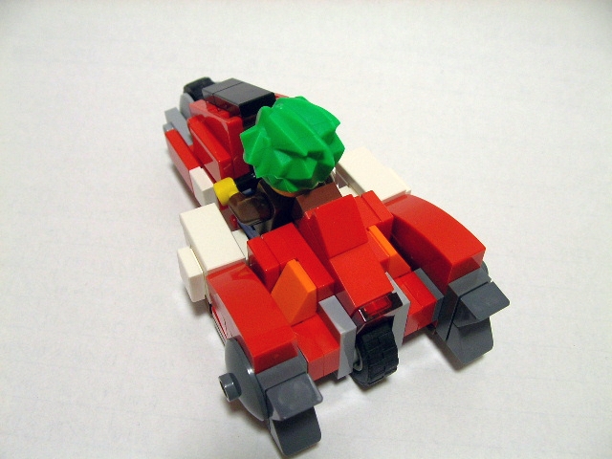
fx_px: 672
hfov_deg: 49.0
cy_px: 230
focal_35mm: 38
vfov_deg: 37.7
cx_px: 306
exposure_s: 1/16.3
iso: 100
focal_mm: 5.8
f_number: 3.5
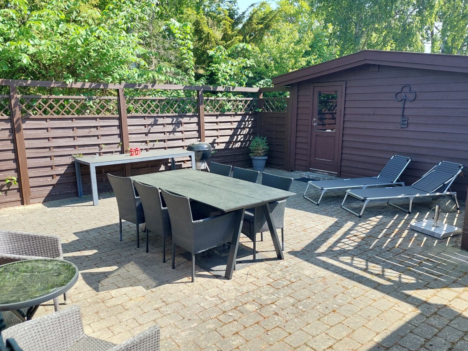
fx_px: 379
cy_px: 181
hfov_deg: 63.4
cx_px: 242
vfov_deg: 49.8
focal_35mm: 28
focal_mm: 5.23
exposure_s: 1/315
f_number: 1.8
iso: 40
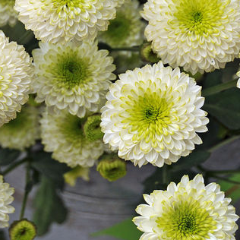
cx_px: 29
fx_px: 1592
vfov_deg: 8.6
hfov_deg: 8.6
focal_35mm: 203
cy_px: 21
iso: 200
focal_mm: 56
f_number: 6.3
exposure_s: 1/250
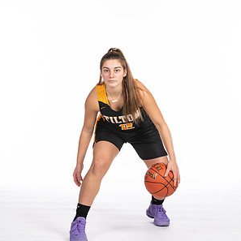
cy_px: 118
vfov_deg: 12.9
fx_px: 1063
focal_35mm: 135
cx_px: 120
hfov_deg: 12.9
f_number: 5
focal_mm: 70
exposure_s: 1/100
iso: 100
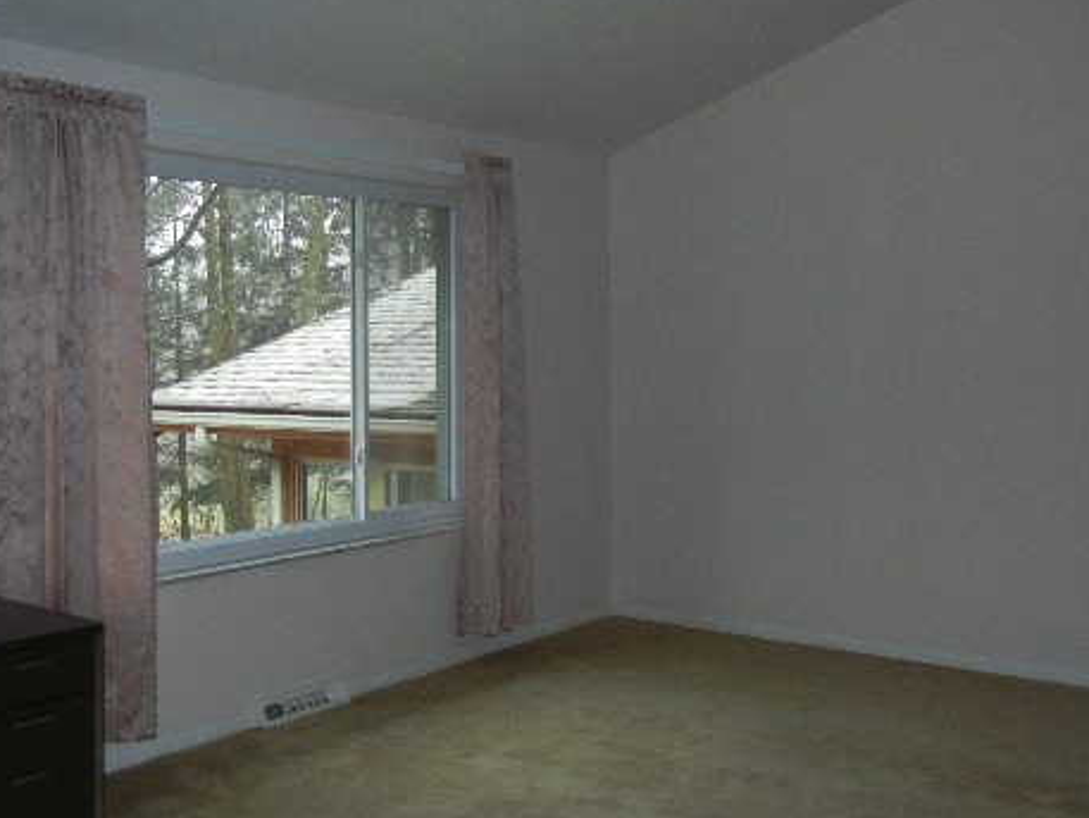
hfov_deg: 44.8
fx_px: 1322
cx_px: 541
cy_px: 367
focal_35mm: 42
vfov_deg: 34.3
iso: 200
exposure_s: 1/30
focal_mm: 5.4
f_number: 3.5
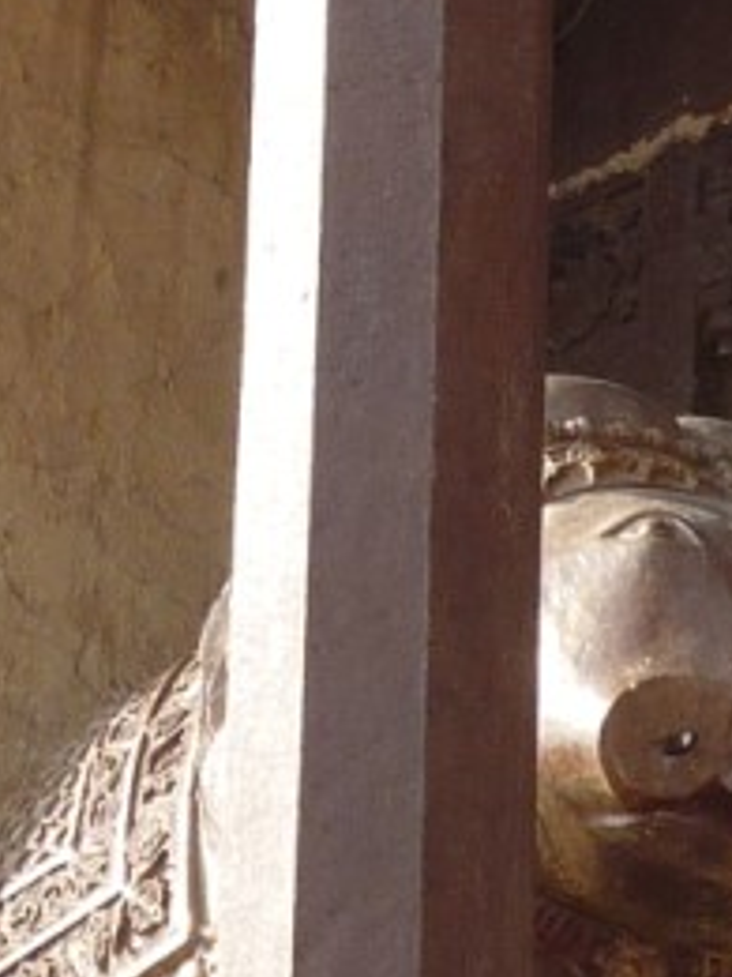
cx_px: 225
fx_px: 6372
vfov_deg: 8.7
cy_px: -8
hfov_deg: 6.6
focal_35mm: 226
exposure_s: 1/320
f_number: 4.1
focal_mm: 7.3
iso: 100
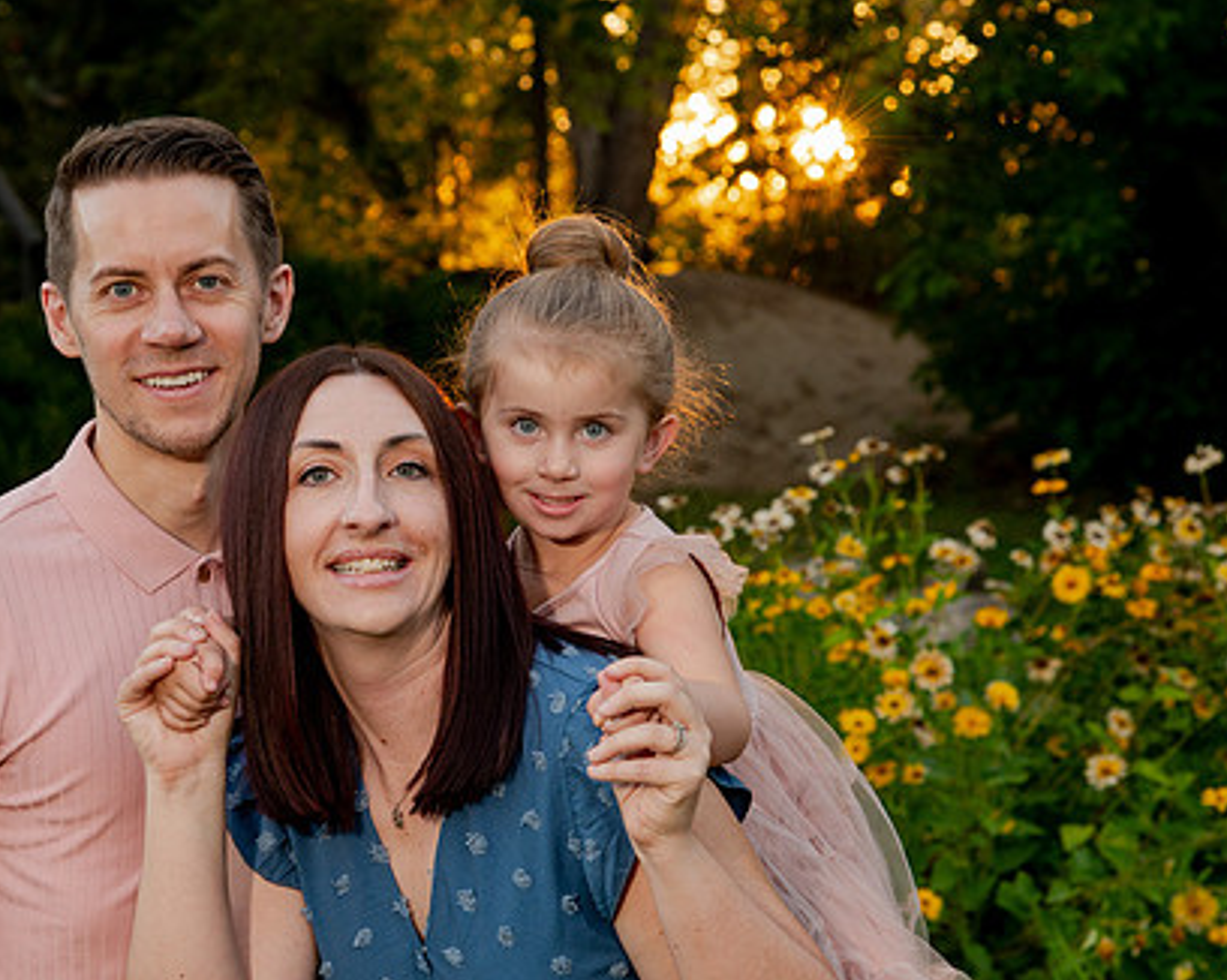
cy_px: 440
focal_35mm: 107
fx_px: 3884
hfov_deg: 17.9
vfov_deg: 14.4
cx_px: 481
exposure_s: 1/100
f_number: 7.1
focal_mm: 75
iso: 640
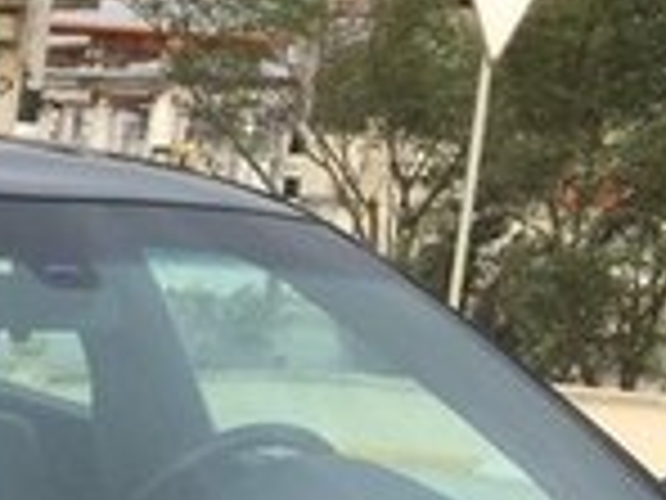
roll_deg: -4.7
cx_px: -670
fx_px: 2482
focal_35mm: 129
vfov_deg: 11.2
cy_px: 678
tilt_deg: -11.4
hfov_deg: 13.2
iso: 32
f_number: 2.2
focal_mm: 4.15
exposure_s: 1/933
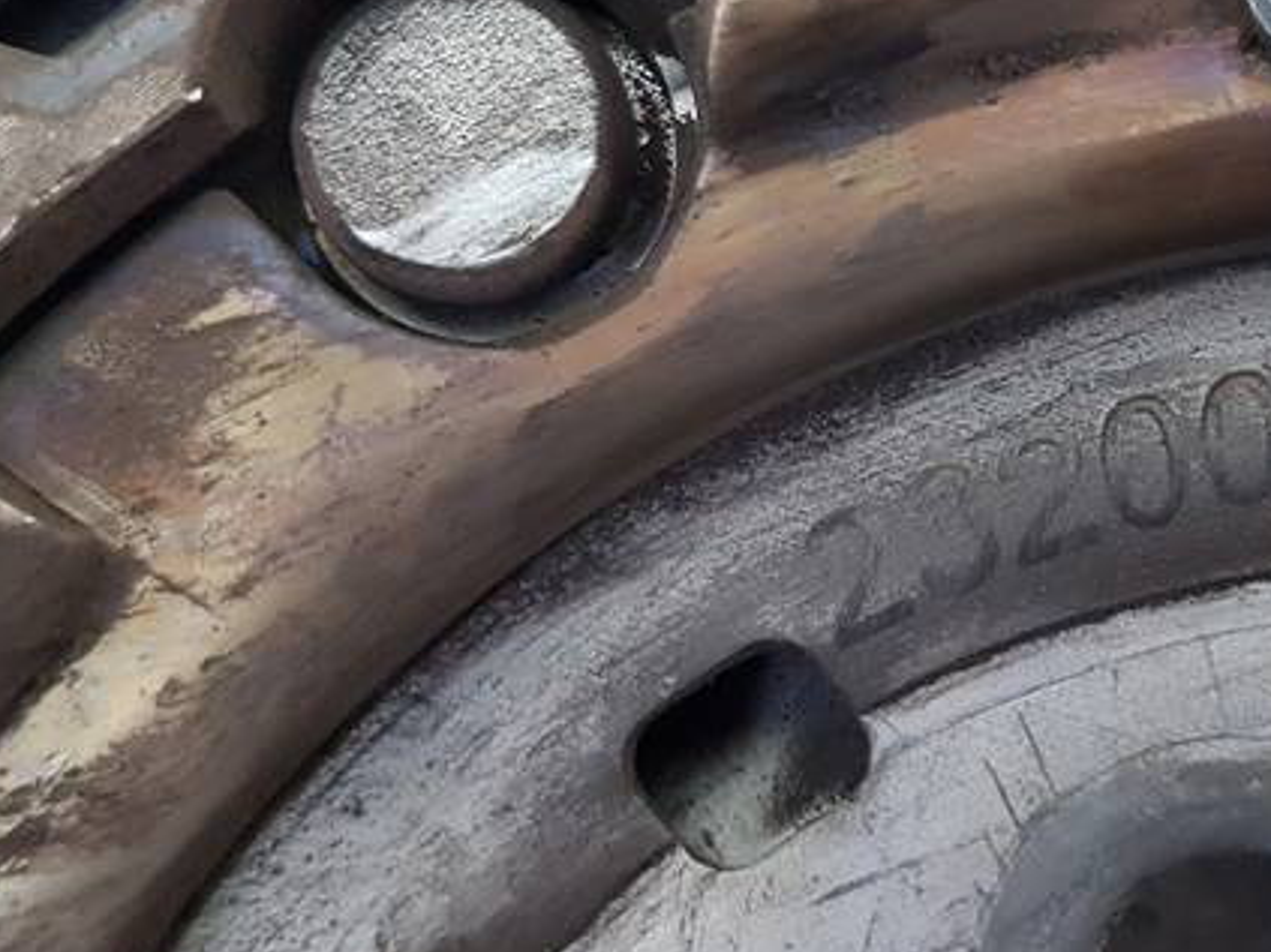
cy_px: 459
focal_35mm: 63
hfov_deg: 29.8
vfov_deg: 23.3
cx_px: 1070
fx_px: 2313
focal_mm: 4.2
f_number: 1.7
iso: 320
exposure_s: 1/50
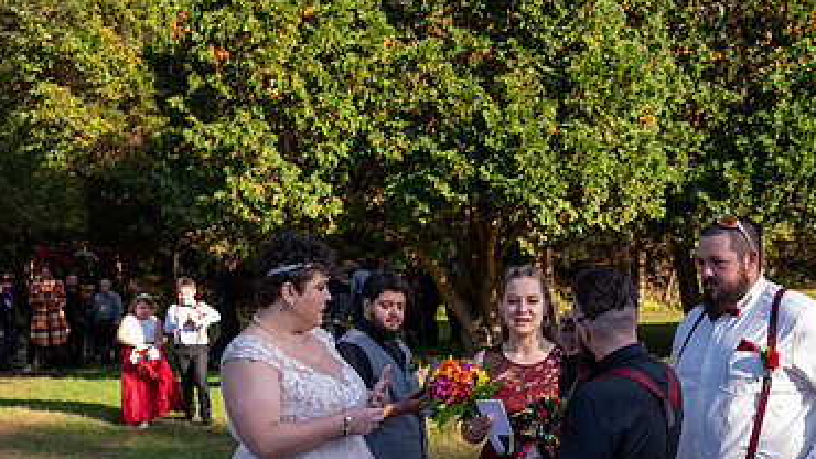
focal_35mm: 46
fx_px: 995
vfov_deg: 25.4
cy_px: 384
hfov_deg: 44.3
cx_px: 494
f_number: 4
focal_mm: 28
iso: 4000
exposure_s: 1/8000
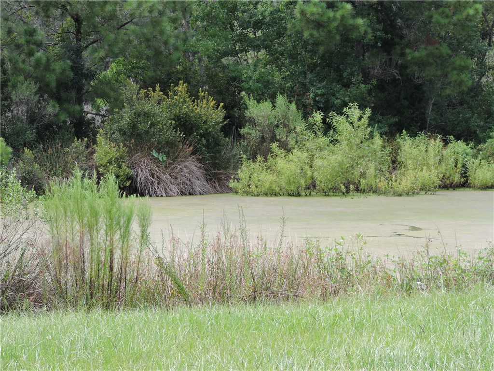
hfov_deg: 12.7
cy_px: 186
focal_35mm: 155
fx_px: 2212
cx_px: 247
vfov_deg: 9.6
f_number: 4.4
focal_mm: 27.6
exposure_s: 1/160
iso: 100
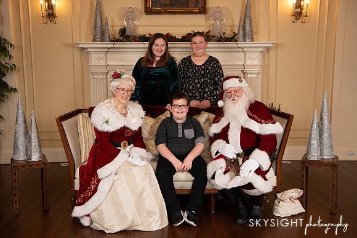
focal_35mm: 42
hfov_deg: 46.4
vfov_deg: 31.8
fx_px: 417
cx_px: 174
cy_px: 116
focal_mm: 40
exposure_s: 1/200
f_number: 5.6
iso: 1250
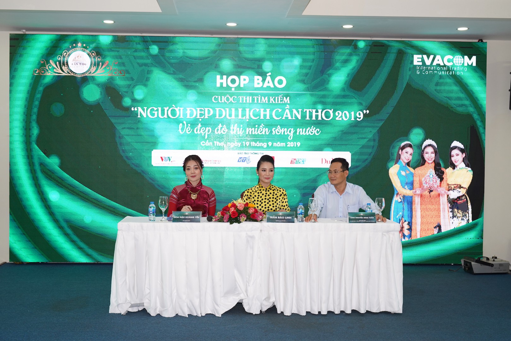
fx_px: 625
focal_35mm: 44
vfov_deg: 30.5
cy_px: 170
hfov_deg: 44.5
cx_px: 256
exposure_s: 1/125
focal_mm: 44
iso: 1250
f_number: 5
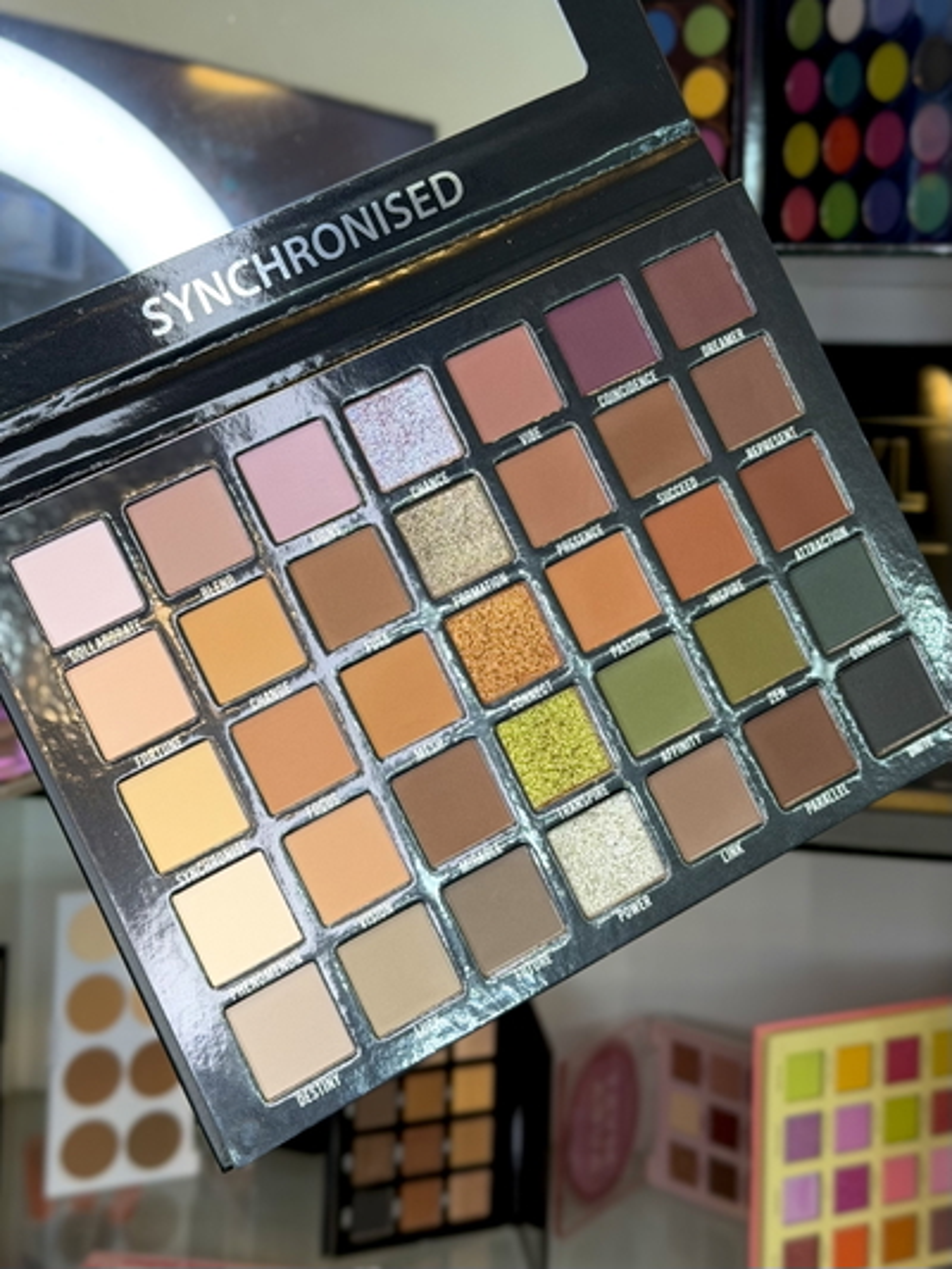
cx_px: 476
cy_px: 634
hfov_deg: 30.3
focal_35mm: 48
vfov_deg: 39.6
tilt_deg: -8.8
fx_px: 1759
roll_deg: -0.7
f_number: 1.78
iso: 64
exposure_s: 1/118
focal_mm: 6.76
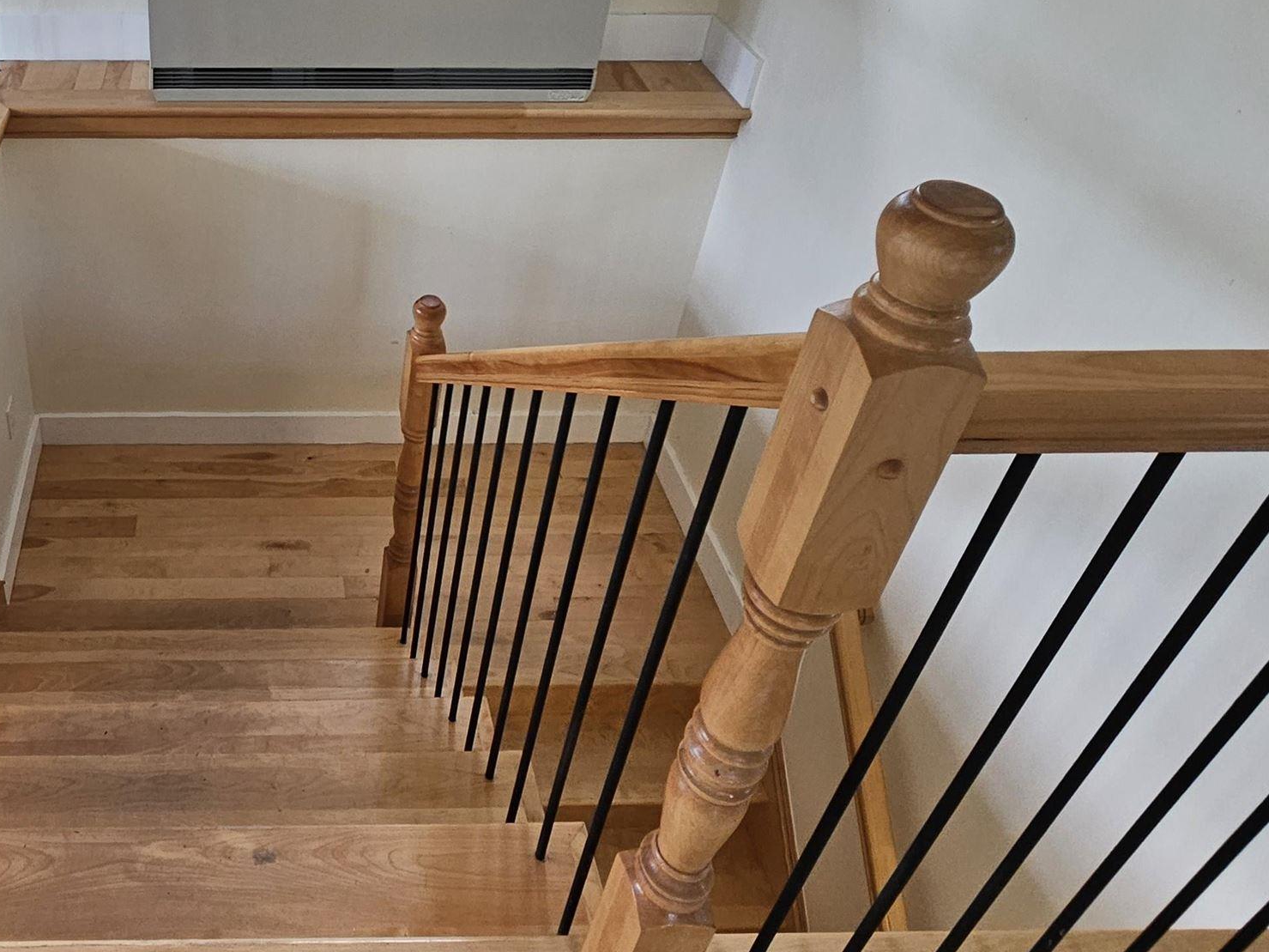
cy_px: 197
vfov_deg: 48.6
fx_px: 990
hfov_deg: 59.7
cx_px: 239
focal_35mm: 27
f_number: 2.2
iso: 200
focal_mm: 2.2
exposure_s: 1/60
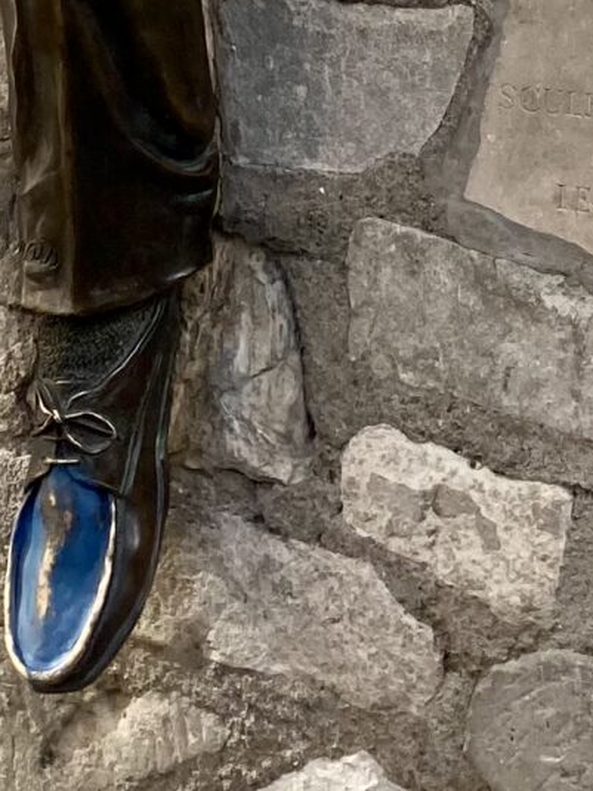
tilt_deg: +6.6
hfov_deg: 11.1
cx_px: 330
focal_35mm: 134
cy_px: -674
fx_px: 3062
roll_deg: -2.1
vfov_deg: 13.2
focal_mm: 3.99
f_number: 1.8
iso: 20
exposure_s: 1/774
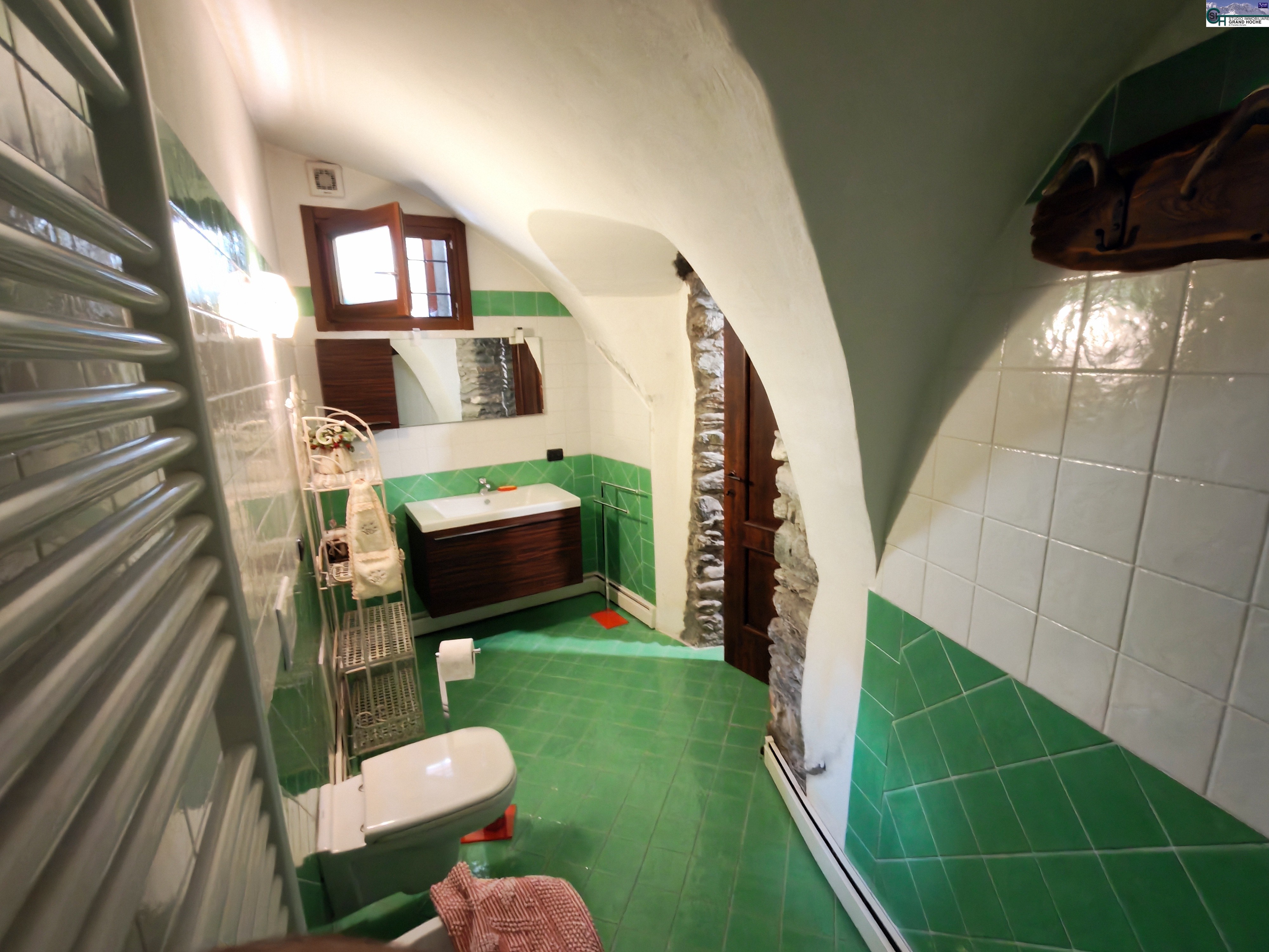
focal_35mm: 16
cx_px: 634
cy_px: 476
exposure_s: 1/14
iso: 800
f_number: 2.2
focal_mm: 1.96
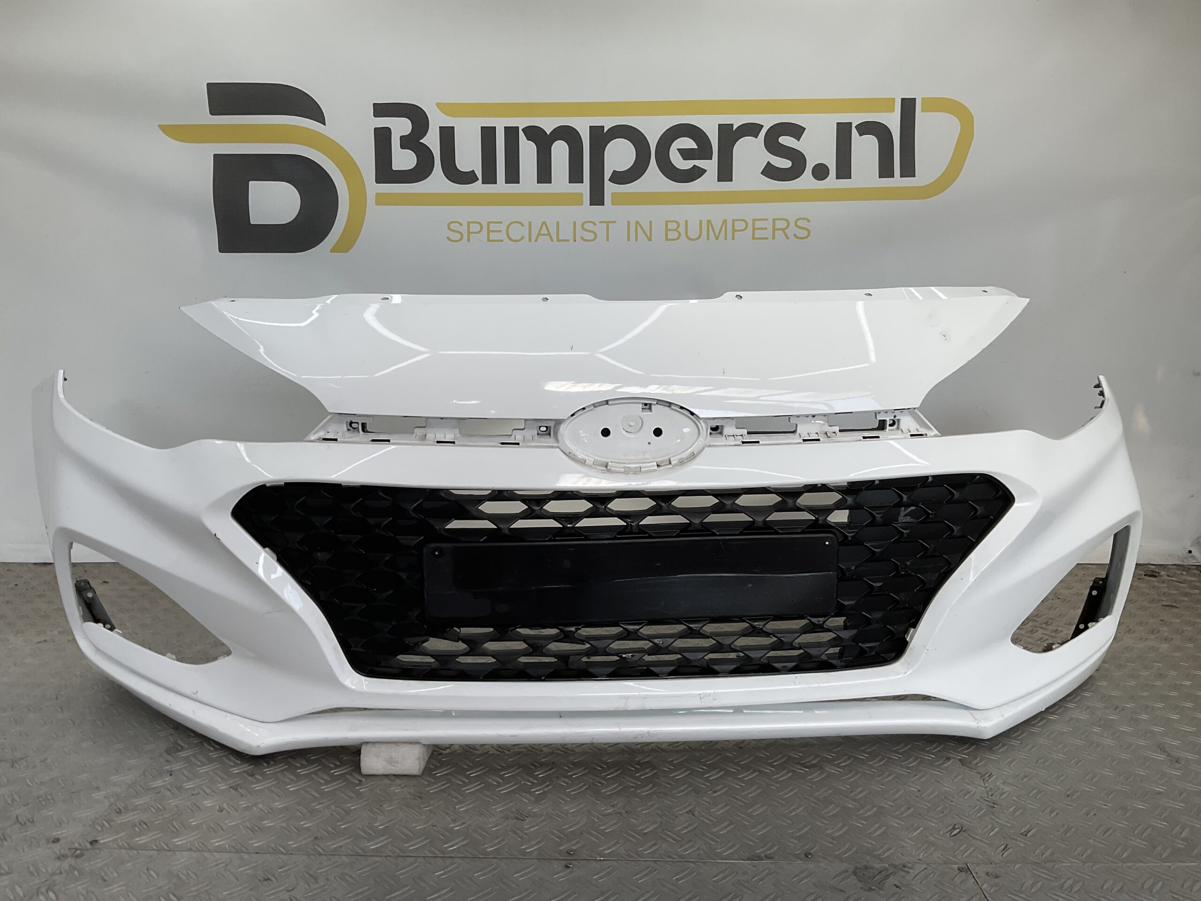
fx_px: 1006
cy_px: 450
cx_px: 600
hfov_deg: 61.7
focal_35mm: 29
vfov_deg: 48.2
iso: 16
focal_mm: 3
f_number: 1.8
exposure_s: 1/397
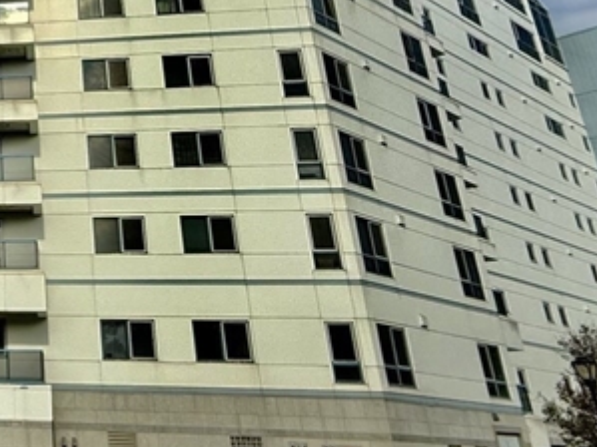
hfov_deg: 32.7
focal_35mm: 48
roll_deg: -2.2
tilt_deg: +23.4
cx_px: -120
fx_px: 827
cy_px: 88
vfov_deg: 29.5
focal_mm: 2.22
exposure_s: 1/6173
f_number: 2.2
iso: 50
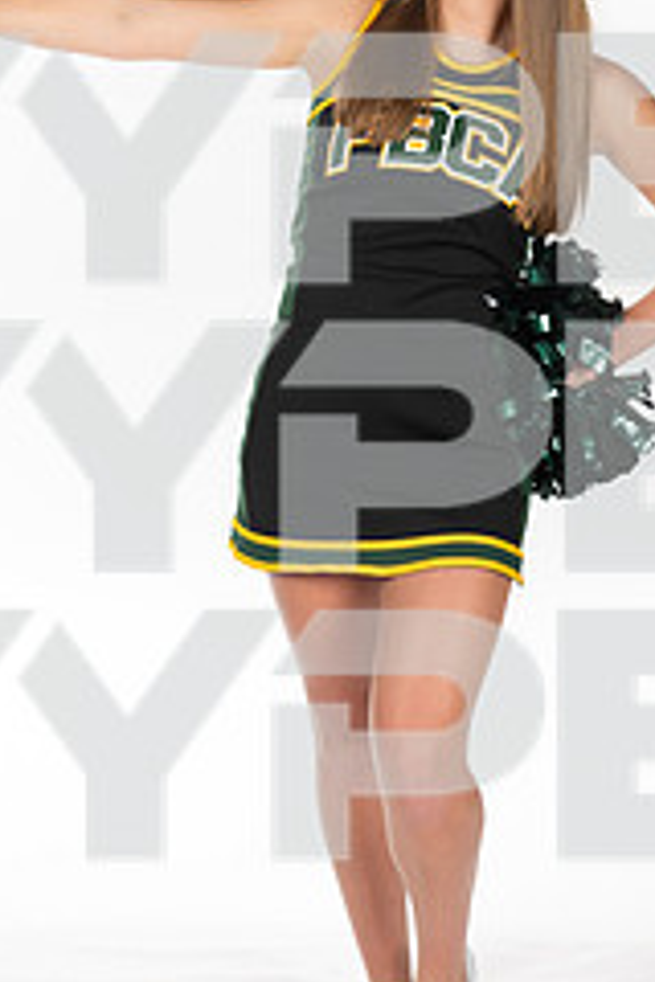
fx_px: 2865
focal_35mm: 105
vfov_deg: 19.5
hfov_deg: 13.0
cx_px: 233
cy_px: 450
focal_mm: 56
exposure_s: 1/400
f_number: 8
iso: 640
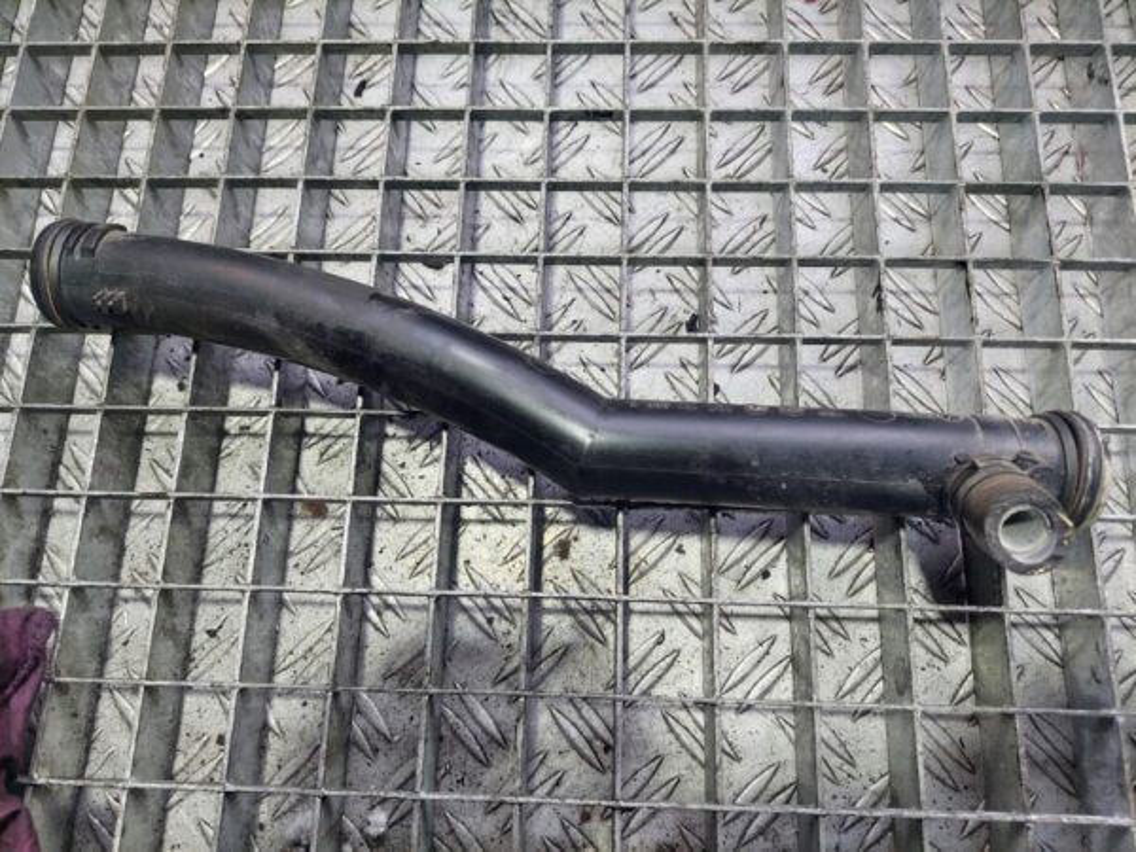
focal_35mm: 25
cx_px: 568
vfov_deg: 54.9
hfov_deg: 69.4
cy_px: 426
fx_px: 820
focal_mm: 5.23
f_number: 1.8
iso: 100
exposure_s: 1/50
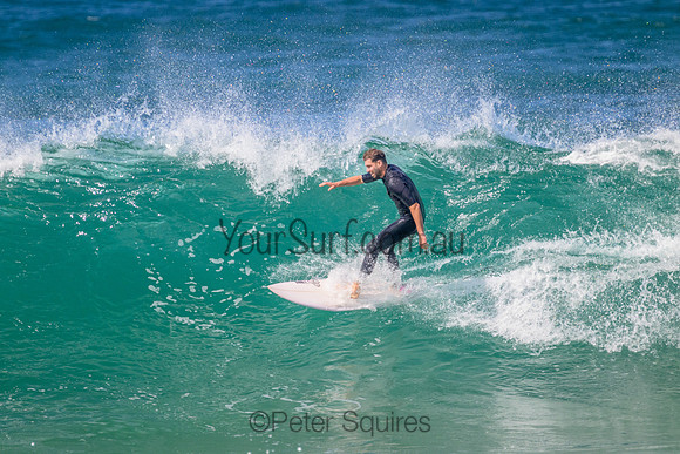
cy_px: 227
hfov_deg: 2.6
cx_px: 340
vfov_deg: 1.7
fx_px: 15114
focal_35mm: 800
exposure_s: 1/2000
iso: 1400
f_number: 11
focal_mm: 800
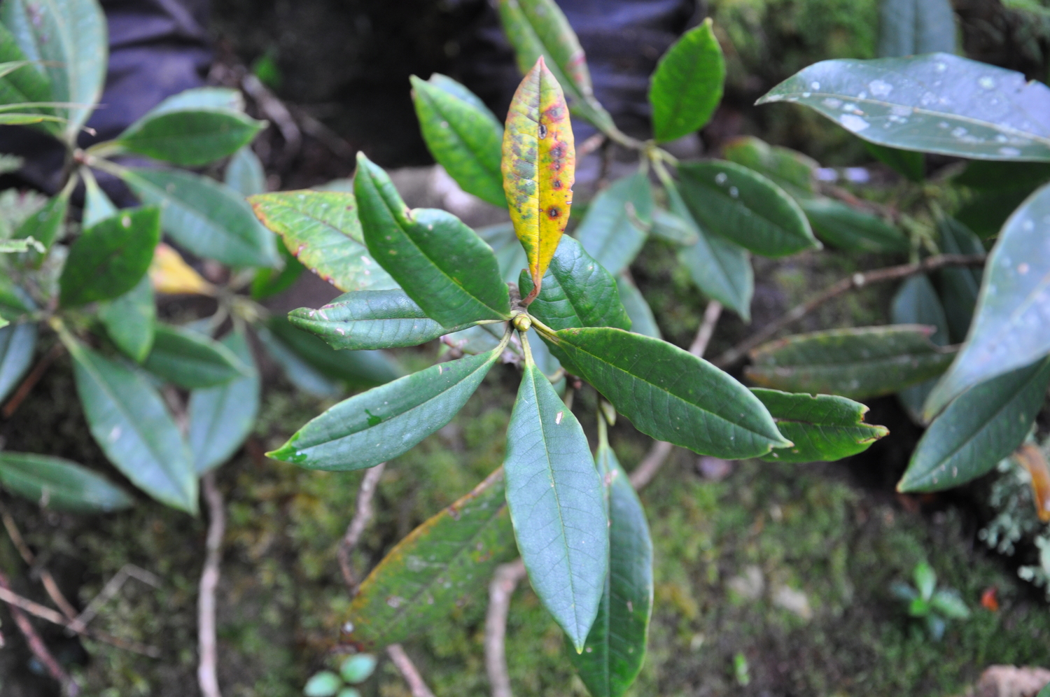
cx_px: 525
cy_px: 348
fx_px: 1529
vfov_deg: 25.7
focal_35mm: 52
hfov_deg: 37.9
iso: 400
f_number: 4.5
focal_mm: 35
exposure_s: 1/20
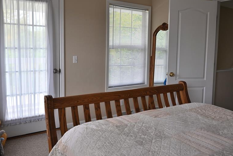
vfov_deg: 41.0
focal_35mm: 32
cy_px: 64
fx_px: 207
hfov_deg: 58.7
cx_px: 123
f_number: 4
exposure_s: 1/250
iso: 360
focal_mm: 24
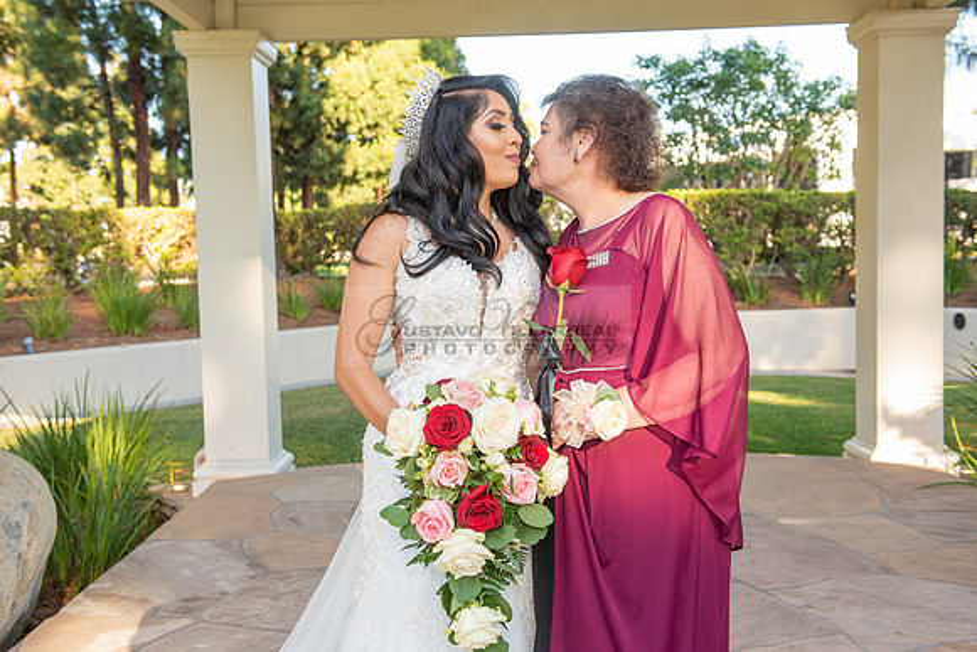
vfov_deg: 31.9
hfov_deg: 46.4
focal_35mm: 42
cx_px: 488
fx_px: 1140
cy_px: 326
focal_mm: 42
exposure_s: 1/200
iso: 400
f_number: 5.6
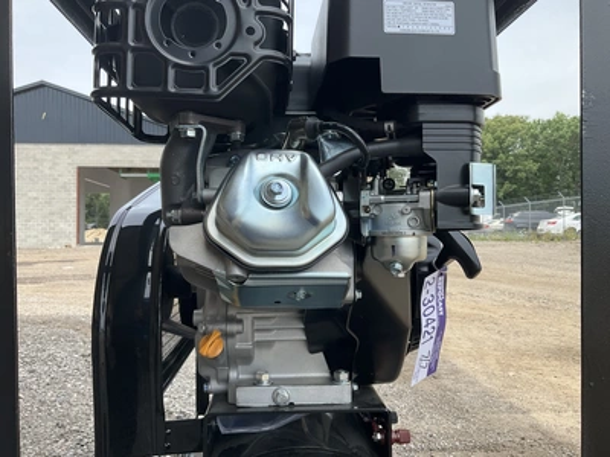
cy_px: 228
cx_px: 305
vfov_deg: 48.2
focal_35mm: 29
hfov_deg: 61.7
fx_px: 511
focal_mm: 3
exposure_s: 1/691
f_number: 1.8
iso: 25
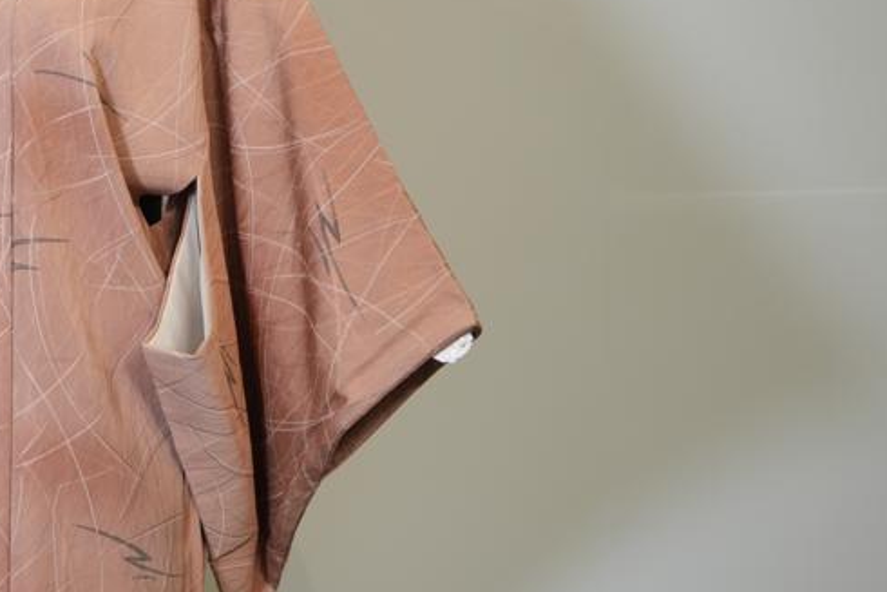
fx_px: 4140
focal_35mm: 168
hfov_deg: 12.1
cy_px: 309
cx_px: 27
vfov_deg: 8.2
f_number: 4
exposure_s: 1/80
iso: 500
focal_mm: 76
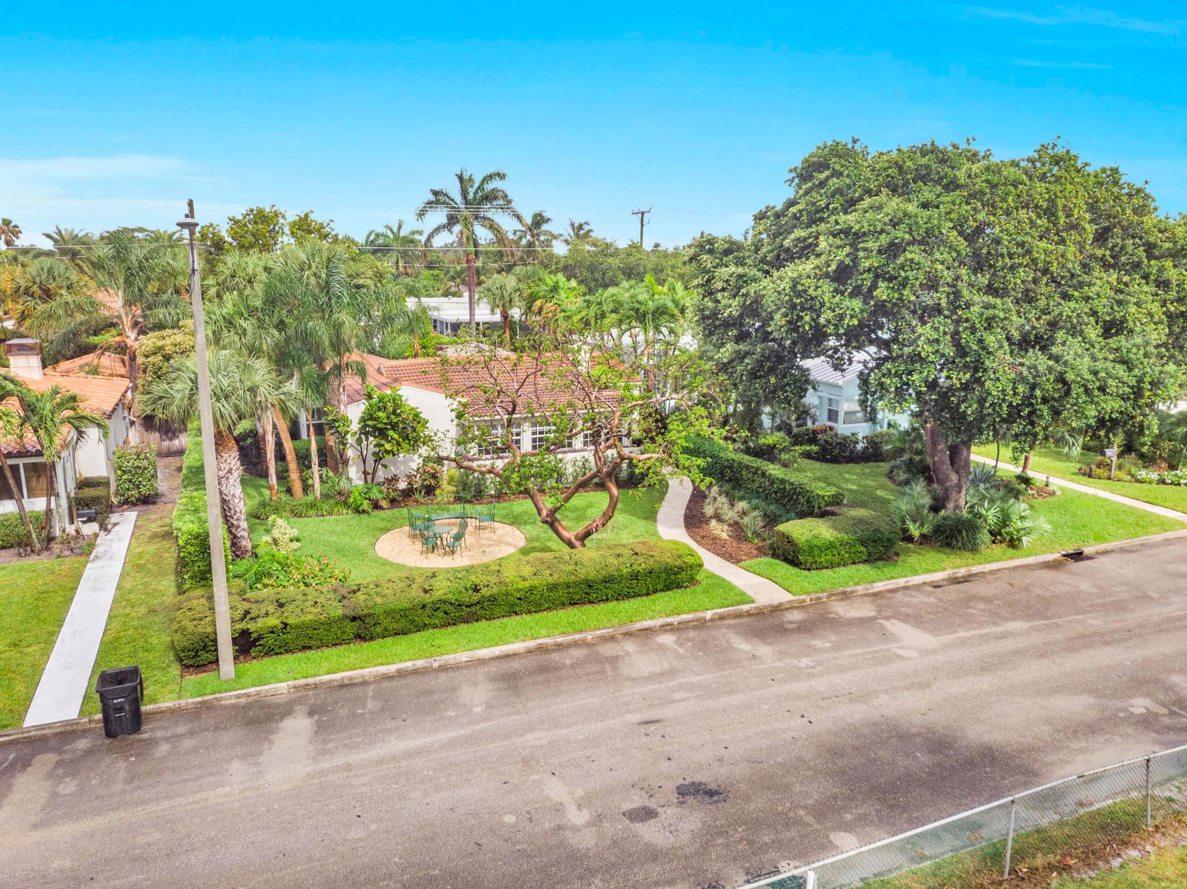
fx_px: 823
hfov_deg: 71.6
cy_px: 444
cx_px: 594
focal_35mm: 24
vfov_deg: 56.8
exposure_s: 1/900
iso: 118
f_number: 2.8
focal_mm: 4.5
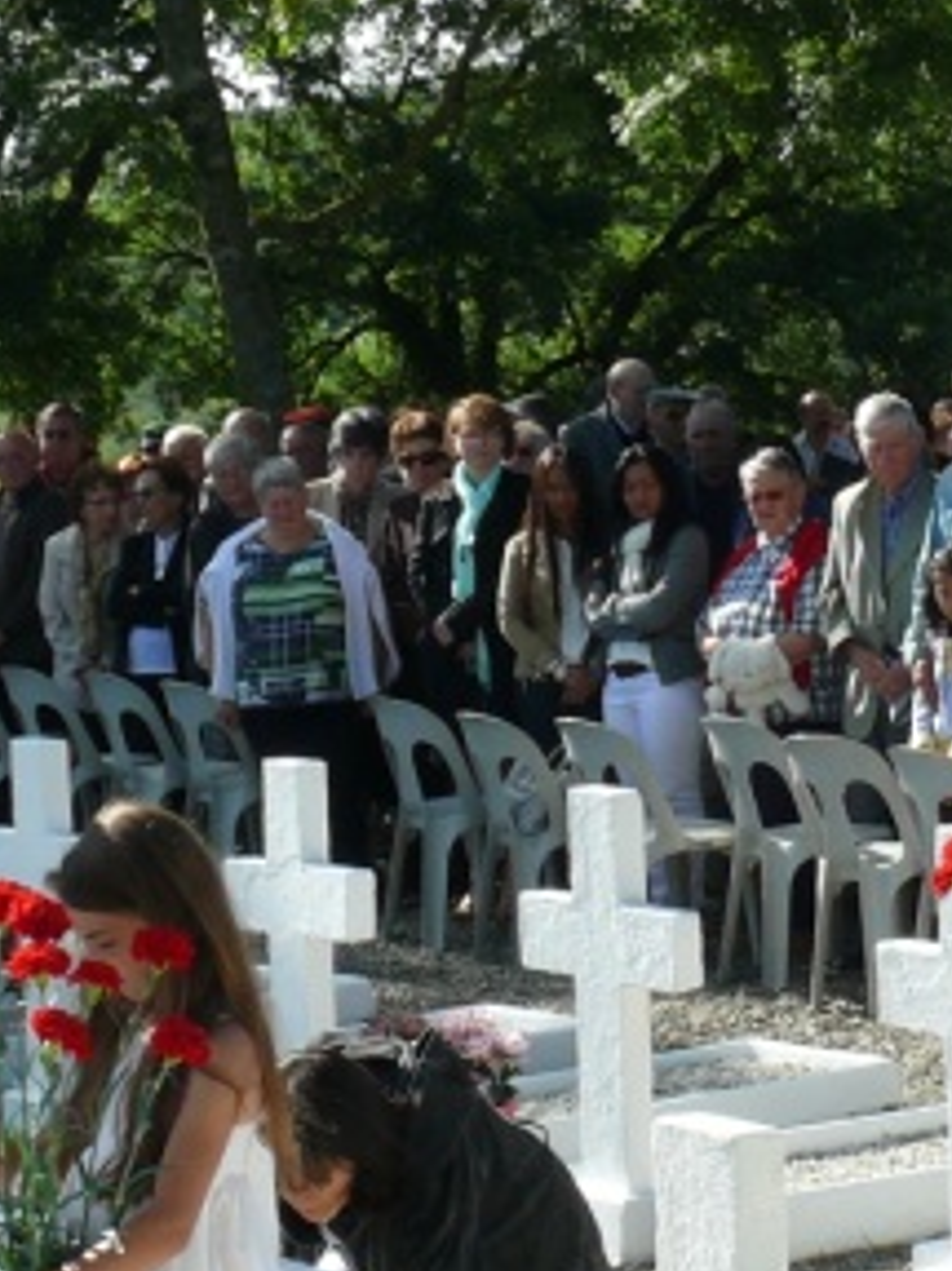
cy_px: 1005
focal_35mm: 125
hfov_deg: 11.8
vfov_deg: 15.7
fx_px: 4587
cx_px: 872
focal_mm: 7.4
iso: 100
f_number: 5.6
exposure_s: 1/250
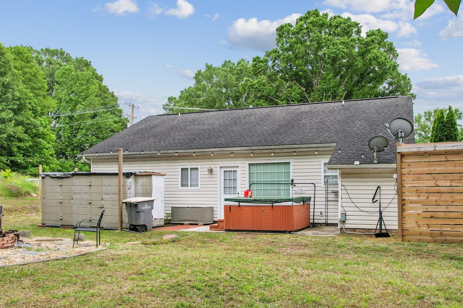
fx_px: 386
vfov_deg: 43.6
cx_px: 252
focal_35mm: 30
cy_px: 164
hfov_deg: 61.8
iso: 100
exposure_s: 1/90
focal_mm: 8.4
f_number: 2.8
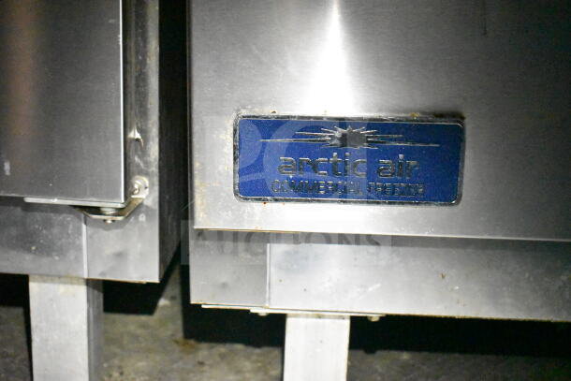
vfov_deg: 28.1
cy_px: 190
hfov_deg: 41.1
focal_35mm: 48
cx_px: 286
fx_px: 761
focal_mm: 32
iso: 25600
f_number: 4.5
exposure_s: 1/40
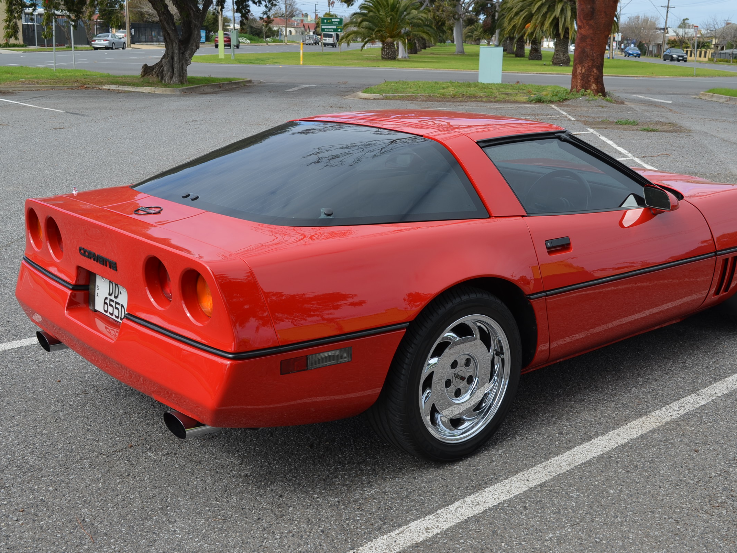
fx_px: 916
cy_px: 277
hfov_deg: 43.8
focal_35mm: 43
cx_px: 403
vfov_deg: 33.6
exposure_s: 1/250
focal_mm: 26
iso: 100
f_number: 8
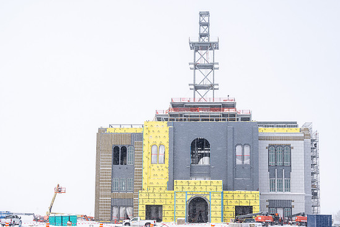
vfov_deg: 18.0
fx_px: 718
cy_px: 118
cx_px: 169
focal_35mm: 76
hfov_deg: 26.6
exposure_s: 1/250
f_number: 10
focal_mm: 70
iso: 100
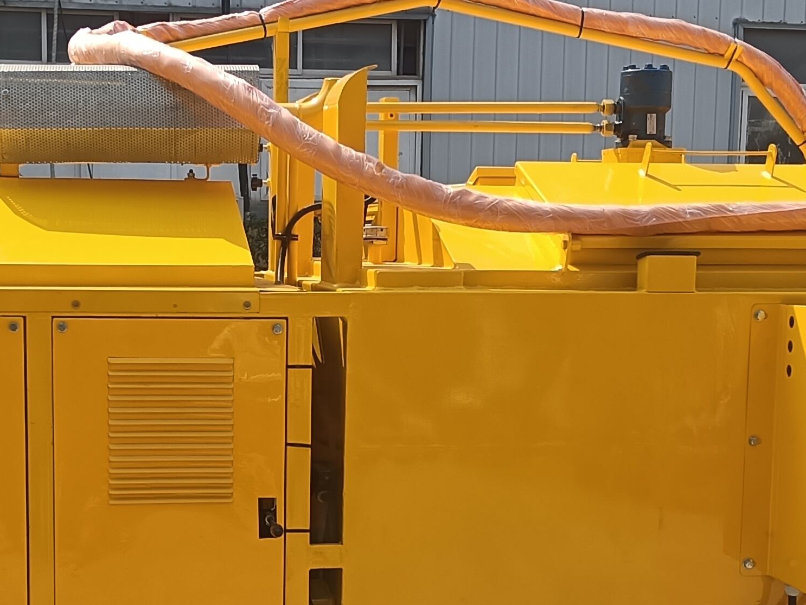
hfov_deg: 27.6
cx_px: 284
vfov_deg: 20.9
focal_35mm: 70
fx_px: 1630
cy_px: 440
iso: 100
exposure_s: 1/712
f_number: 1.8
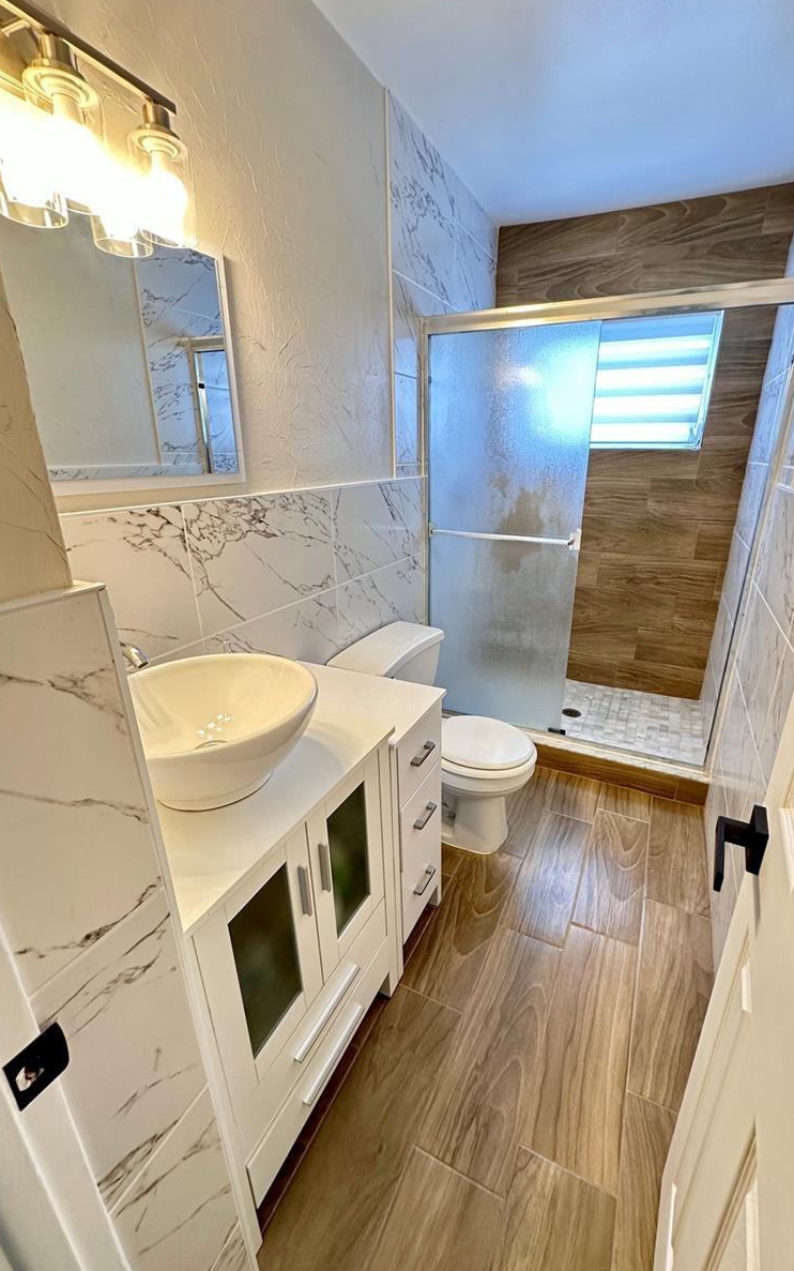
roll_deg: -0.8
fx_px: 519
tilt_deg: -19.0
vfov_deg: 101.5
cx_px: 425
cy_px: 636
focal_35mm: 15
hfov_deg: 74.7
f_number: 2.2
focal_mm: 2.22
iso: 160
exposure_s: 1/60
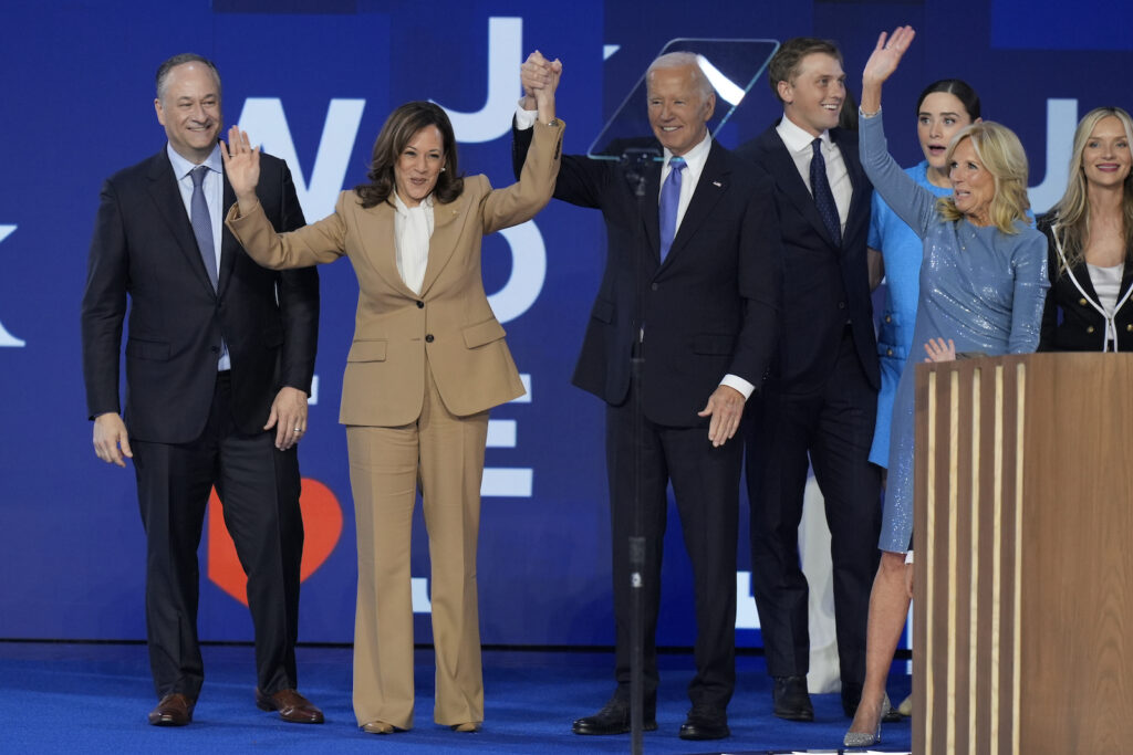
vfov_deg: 3.4
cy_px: 378
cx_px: 566
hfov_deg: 5.2
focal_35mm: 400
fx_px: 12590
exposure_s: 1/250
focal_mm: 400
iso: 2000
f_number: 3.5
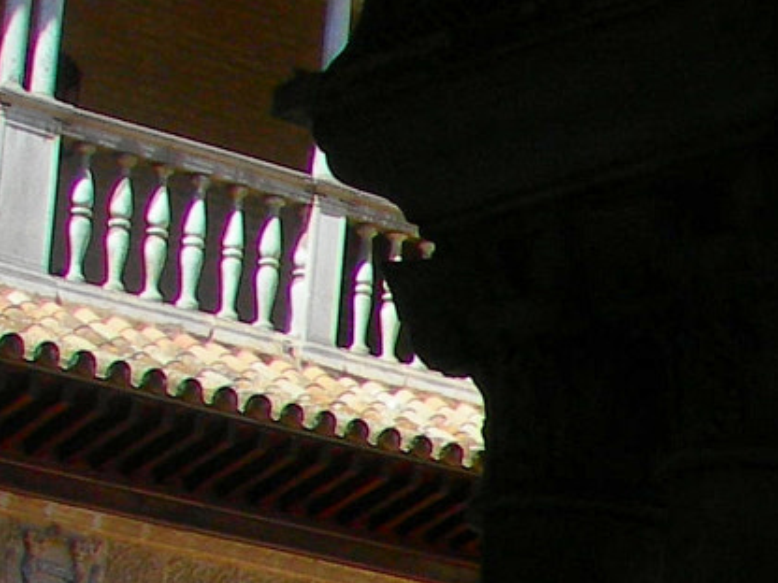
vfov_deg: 7.7
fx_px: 4203
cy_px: 1106
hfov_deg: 9.4
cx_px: 1911
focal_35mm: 187
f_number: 4.8
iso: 50
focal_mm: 7.8
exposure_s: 1/340
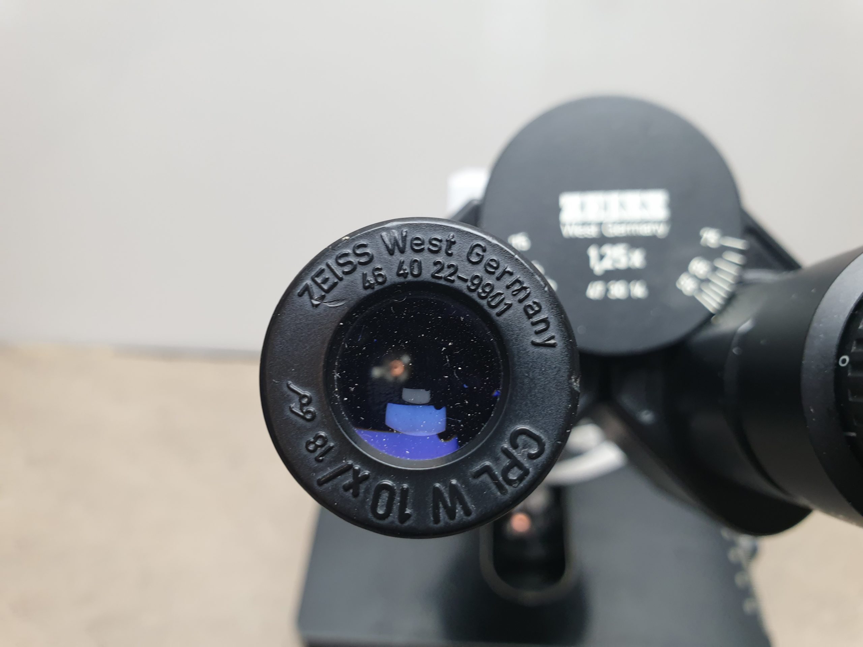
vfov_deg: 53.1
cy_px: 324
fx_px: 648
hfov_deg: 67.3
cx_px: 432
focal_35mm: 26
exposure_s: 1/50
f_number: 2.4
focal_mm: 4.3
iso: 125
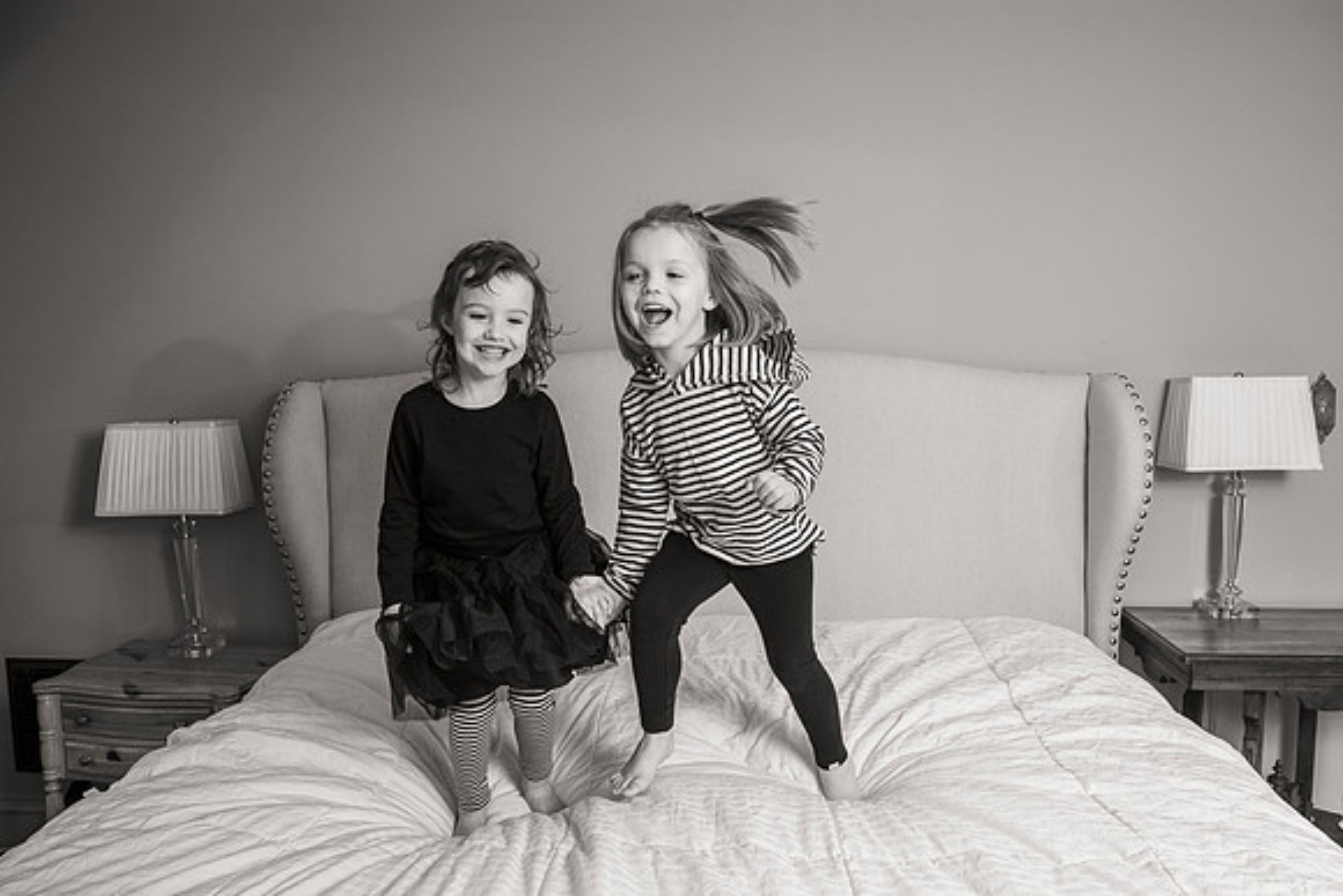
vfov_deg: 45.5
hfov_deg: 64.3
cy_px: 449
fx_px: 1069
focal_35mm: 29
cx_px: 695
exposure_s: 1/200
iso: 400
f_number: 5.6
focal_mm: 27
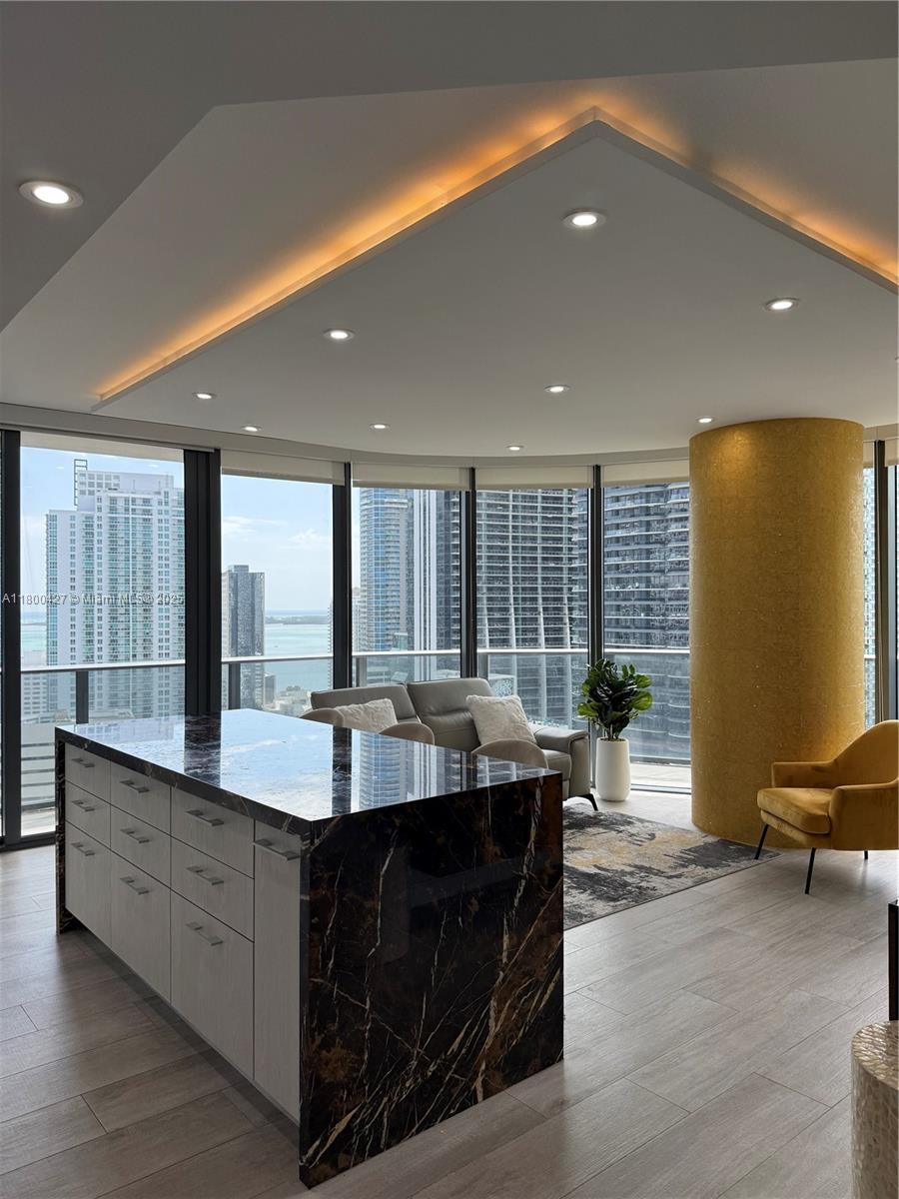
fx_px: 831
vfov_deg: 71.6
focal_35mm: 24
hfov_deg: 56.8
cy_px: 600
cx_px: 450
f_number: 1.78
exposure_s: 1/632
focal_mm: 6.76
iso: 100
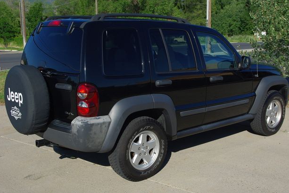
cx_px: 147
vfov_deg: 28.1
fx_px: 385
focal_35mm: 48
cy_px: 95
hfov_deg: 41.1
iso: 100
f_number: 8
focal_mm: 30.63
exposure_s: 1/350
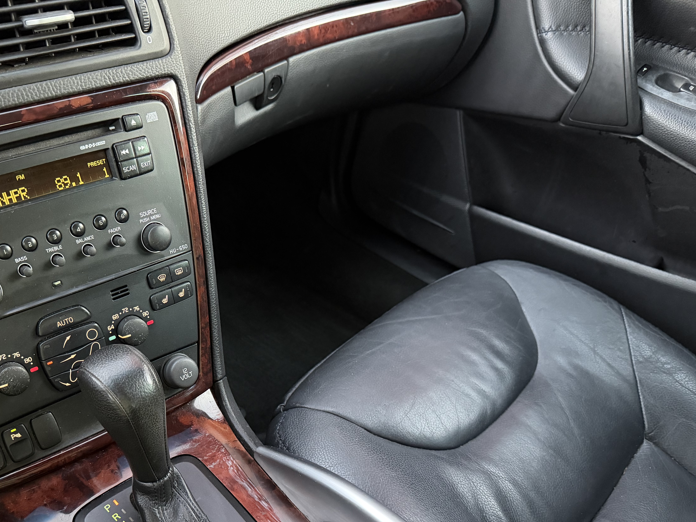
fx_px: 623
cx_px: 251
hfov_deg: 57.4
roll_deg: -2.9
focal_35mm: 31
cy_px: 335
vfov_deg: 45.0
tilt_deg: -44.1
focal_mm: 6.76
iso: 1000
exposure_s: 1/34
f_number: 1.78
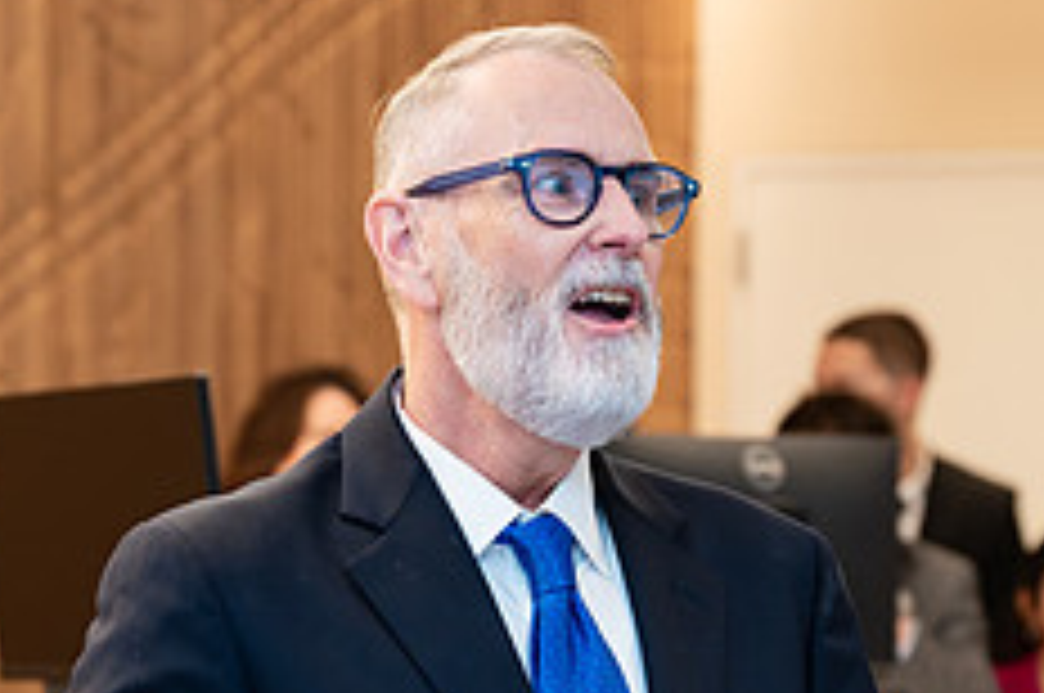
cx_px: 482
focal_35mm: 172
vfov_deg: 7.9
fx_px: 4981
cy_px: 585
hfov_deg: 12.0
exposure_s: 1/200
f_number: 3.5
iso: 640
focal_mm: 68
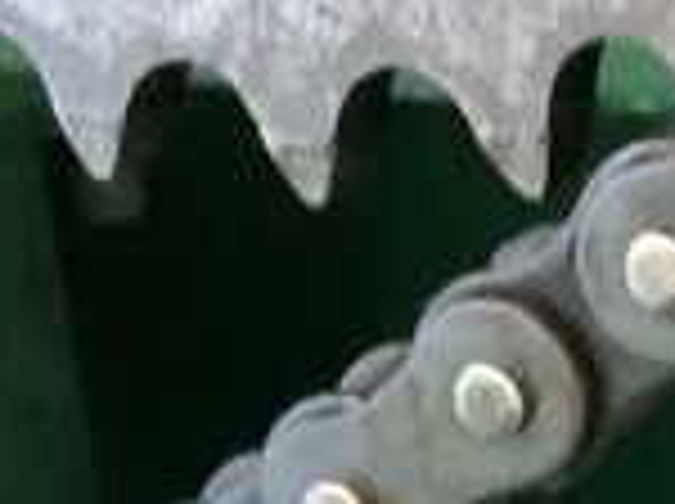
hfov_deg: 12.3
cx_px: 918
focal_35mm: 155
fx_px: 3018
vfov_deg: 8.5
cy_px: 1314
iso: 500
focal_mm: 3
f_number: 1.8
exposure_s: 1/24
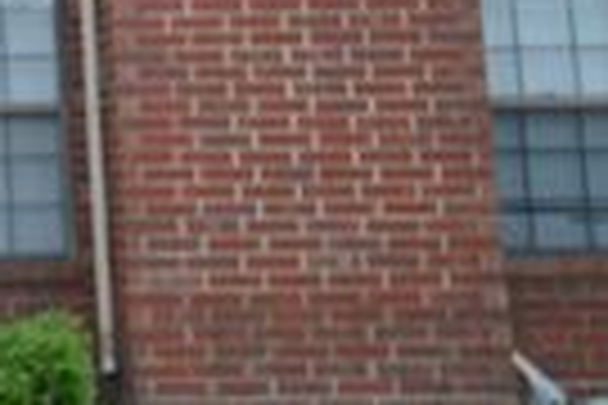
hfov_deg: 16.6
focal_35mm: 111
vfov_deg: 11.9
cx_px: -338
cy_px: -142
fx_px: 1875
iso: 140
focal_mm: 20
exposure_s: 1/125
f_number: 5.6
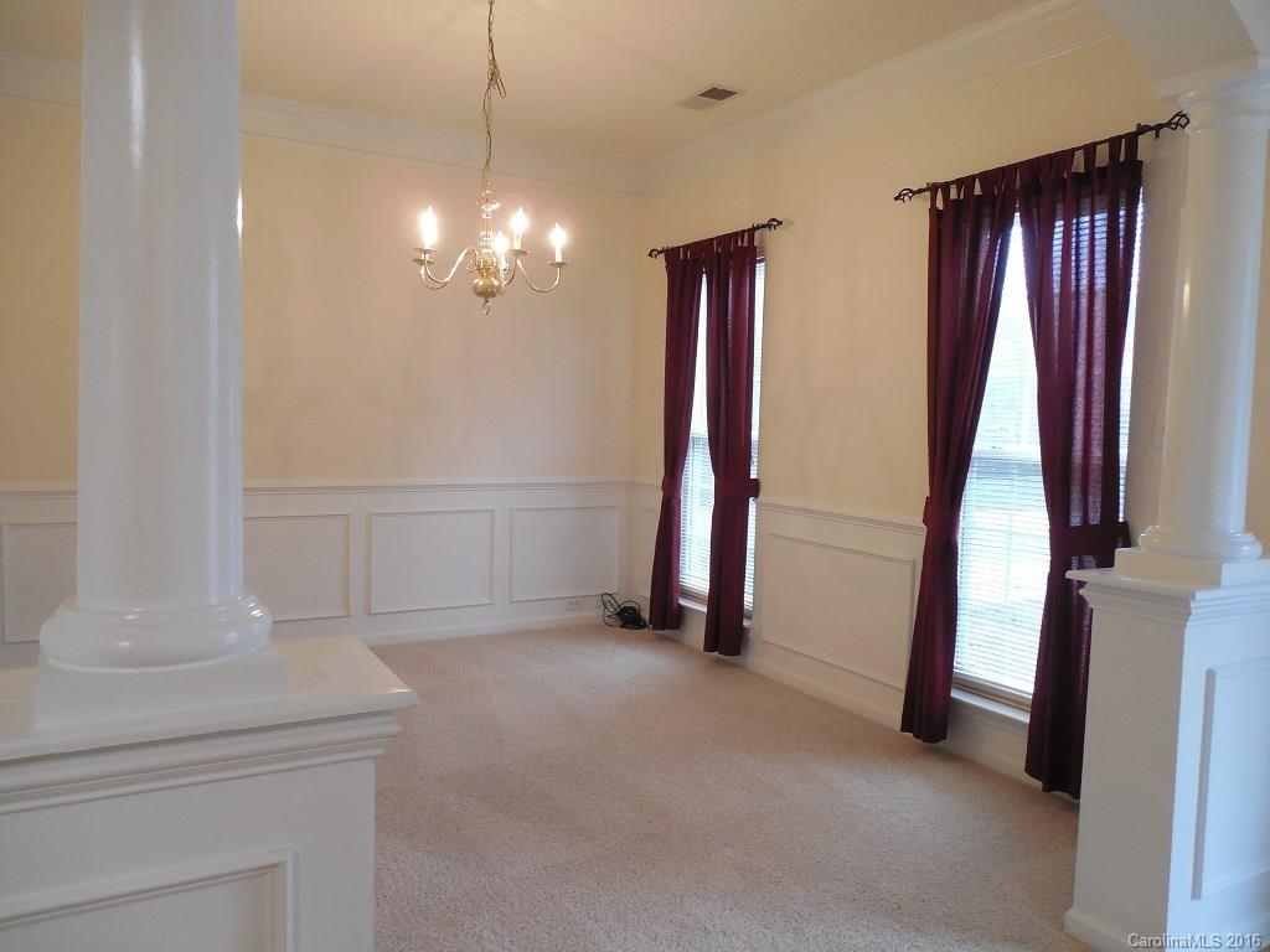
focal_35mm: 25
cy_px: 476
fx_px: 917
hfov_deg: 69.4
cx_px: 635
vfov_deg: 54.9
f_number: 3.3
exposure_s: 1/30
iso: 320
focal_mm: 4.5
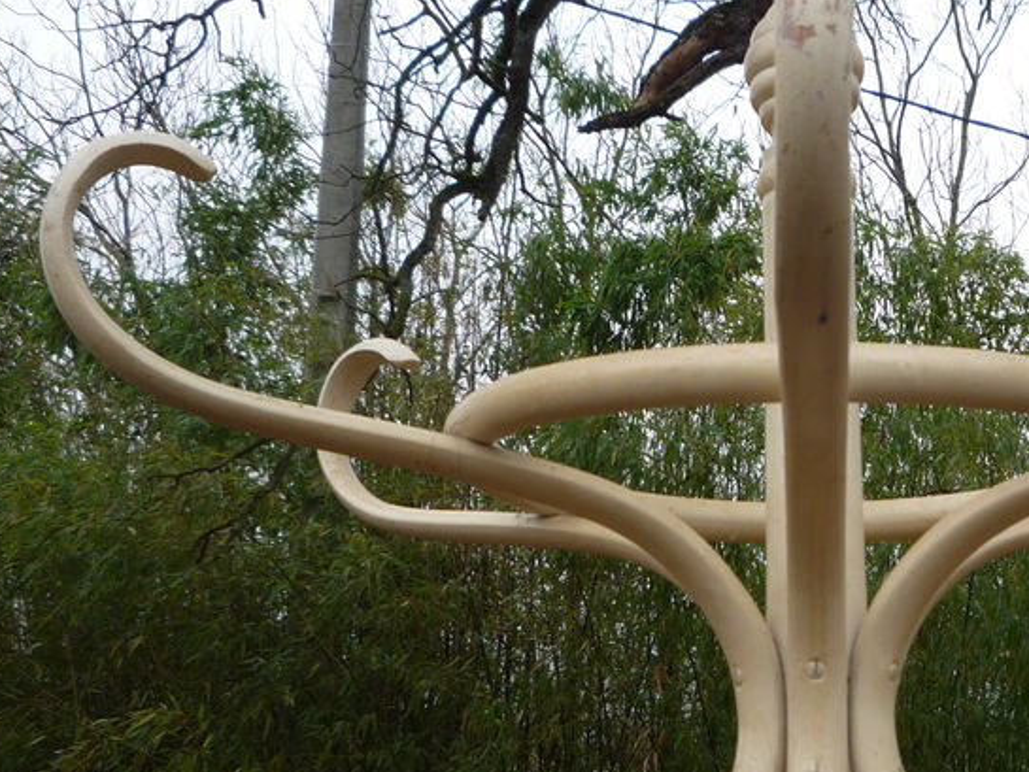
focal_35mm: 55
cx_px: 840
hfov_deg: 33.8
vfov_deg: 26.2
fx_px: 1635
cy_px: 587
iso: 100
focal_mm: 5.2
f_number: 3.3
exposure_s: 1/100
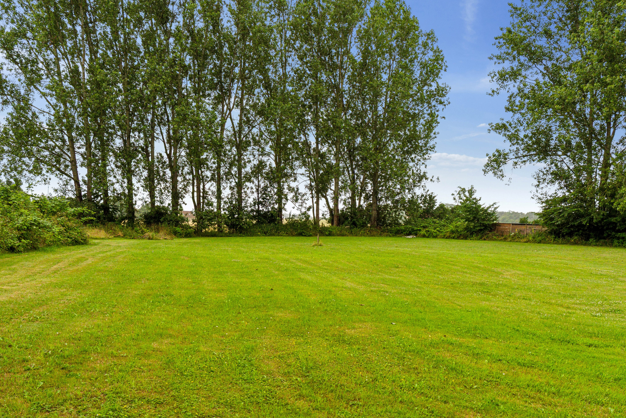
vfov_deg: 43.6
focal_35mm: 30
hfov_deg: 61.9
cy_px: 209
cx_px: 313
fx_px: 522
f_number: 8
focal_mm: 20
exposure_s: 1/320
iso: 500
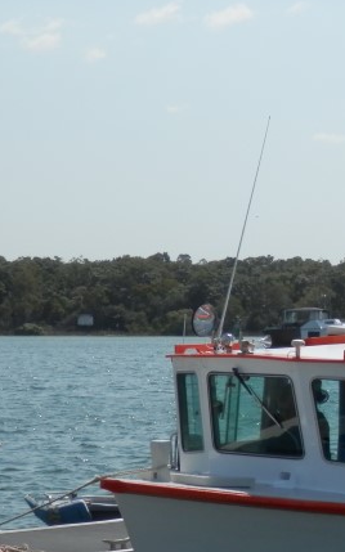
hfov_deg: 10.2
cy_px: 346
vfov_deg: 16.8
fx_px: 1866
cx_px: 528
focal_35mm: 124
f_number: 11.2
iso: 80
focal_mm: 8.9
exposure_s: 1/125
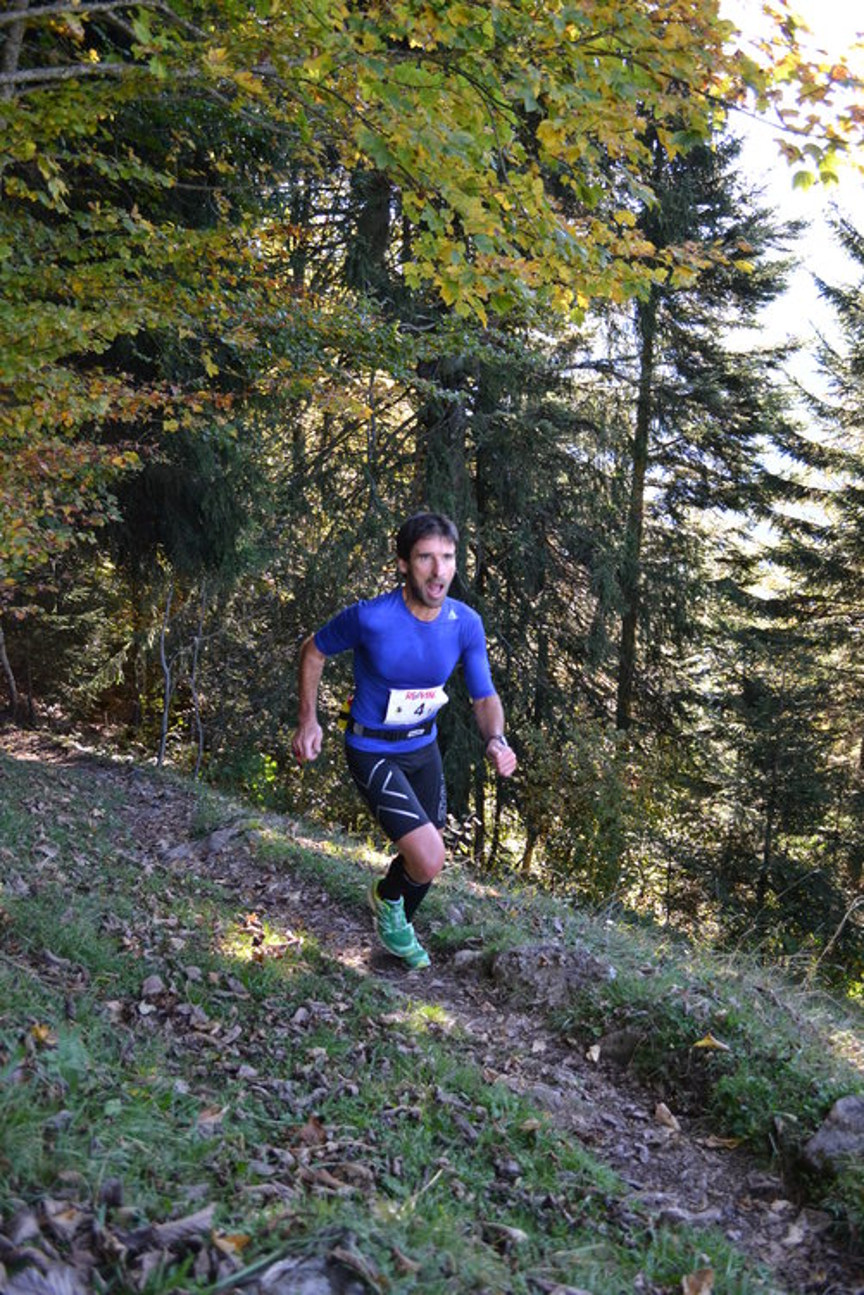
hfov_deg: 47.9
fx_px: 971
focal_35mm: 27
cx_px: 432
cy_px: 648
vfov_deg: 67.4
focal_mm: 18
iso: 1250
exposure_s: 1/500
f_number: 3.5
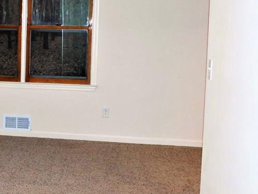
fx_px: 552
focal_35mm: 74
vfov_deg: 19.9
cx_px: -4
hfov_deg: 25.0
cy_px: 72
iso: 250
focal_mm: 6.3
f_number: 3.5
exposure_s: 1/30
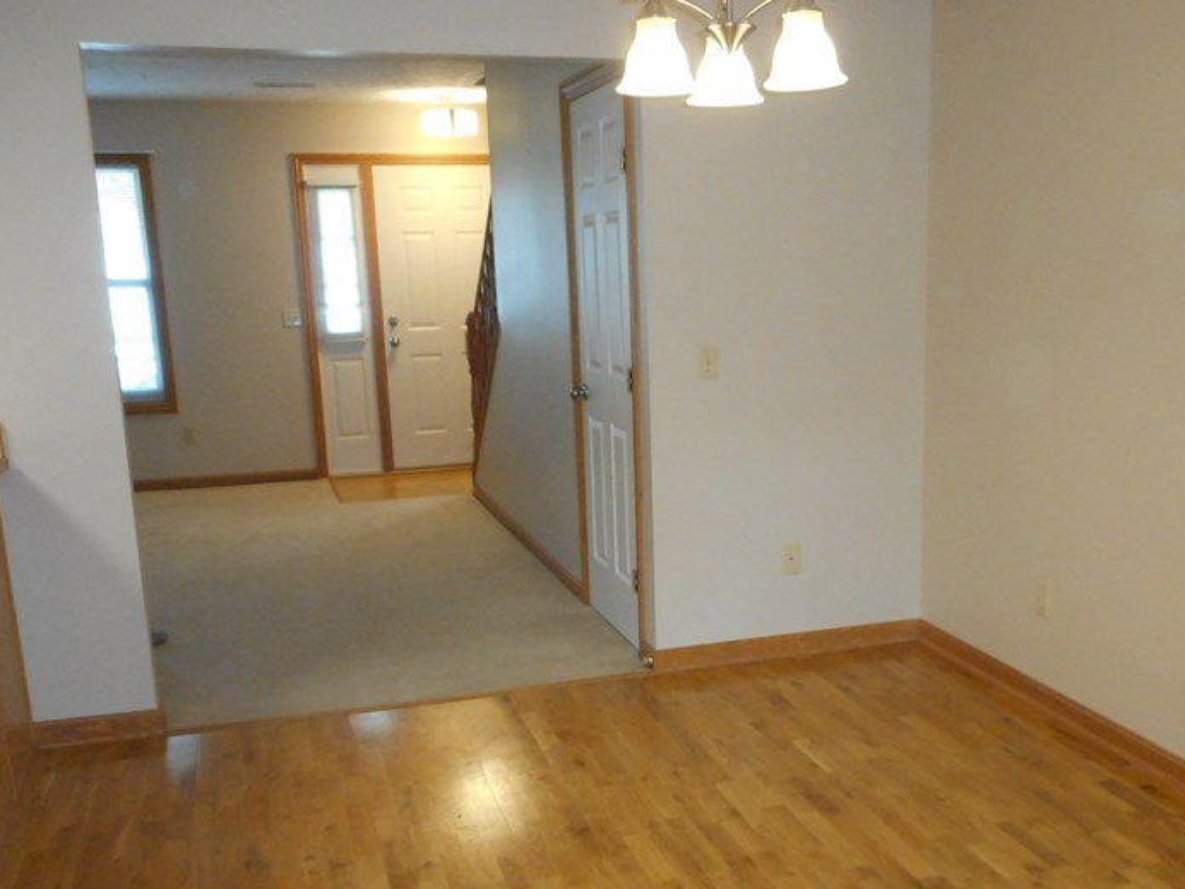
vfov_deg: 38.3
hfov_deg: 50.0
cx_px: 683
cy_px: 577
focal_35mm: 37
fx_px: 1267
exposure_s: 1/25
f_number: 3.7
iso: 450
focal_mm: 4.5
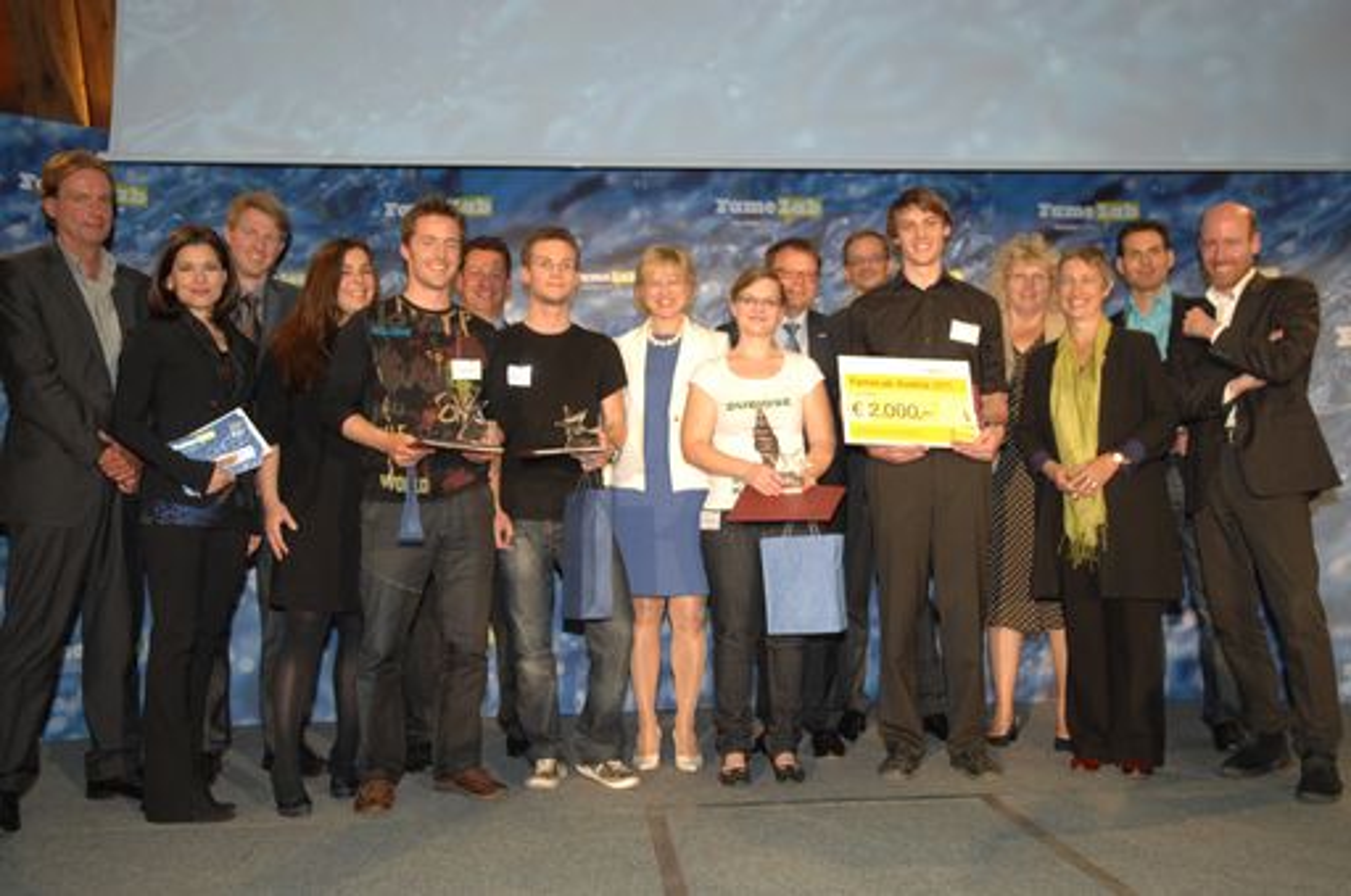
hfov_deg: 57.3
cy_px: 448
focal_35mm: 33
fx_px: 1237
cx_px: 676
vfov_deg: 39.9
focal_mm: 22
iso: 400
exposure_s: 1/200
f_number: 2.8
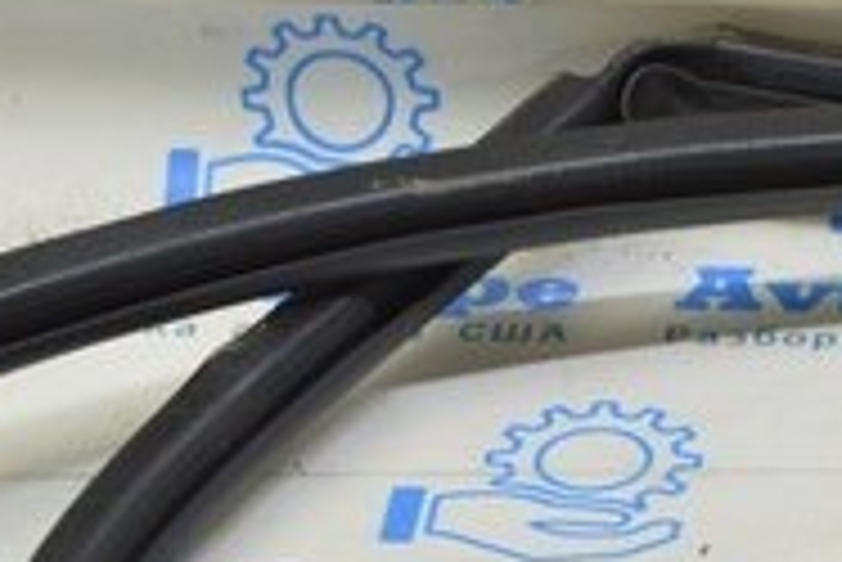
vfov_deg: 7.2
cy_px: 821
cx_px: 1108
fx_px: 4418
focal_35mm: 189
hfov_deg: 10.6
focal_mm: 23
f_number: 5.6
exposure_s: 1/20
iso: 400
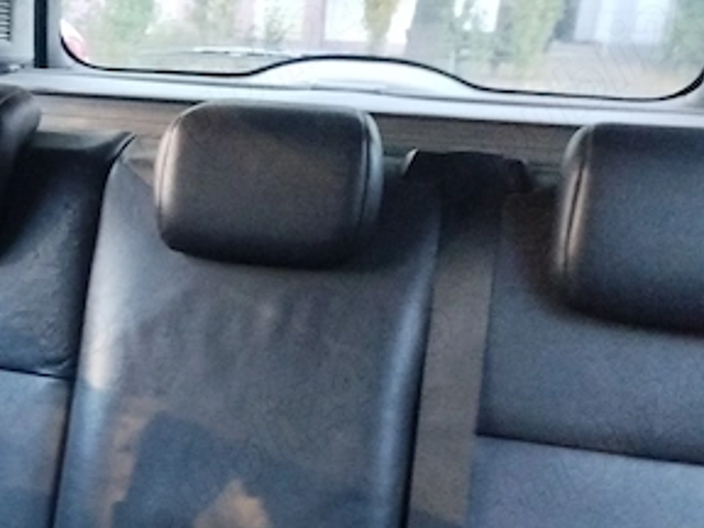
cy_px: 452
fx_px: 1017
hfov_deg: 36.6
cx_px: 122
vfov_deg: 28.2
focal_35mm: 50
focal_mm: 5.31
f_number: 1.7
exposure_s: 1/10
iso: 2500
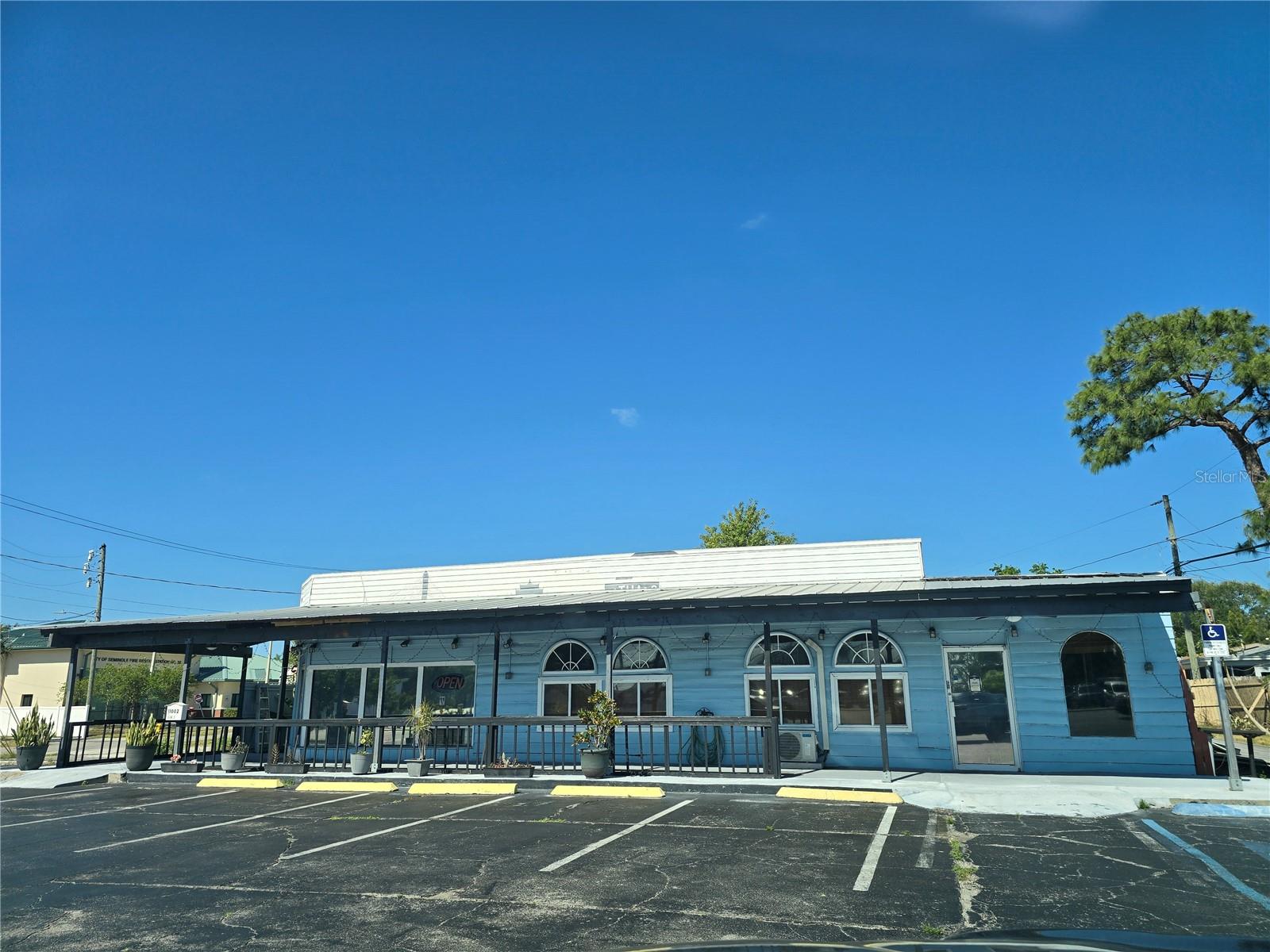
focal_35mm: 23
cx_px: 635
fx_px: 844
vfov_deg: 58.9
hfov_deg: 73.9
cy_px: 476
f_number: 1.7
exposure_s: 1/696
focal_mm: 6.3
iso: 12
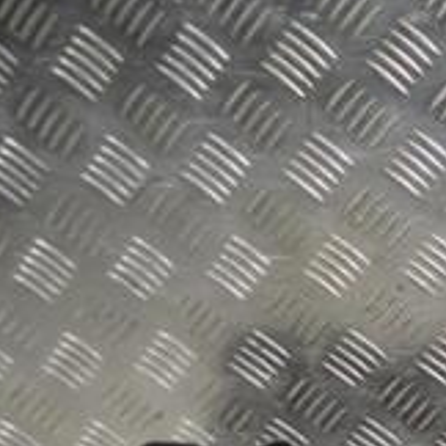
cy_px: 520
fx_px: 1516
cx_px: 796
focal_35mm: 104
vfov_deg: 16.1
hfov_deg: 14.7
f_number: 3.8
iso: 110
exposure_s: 1/30
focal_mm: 22
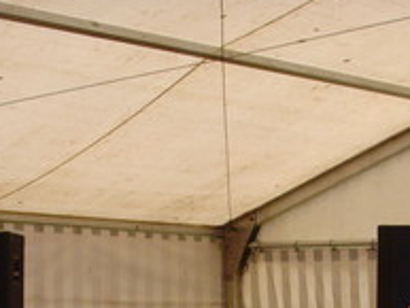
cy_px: 369
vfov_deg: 14.2
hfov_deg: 19.4
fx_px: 1197
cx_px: 266
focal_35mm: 101
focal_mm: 6.6
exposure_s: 1/45
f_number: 3.5
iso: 200
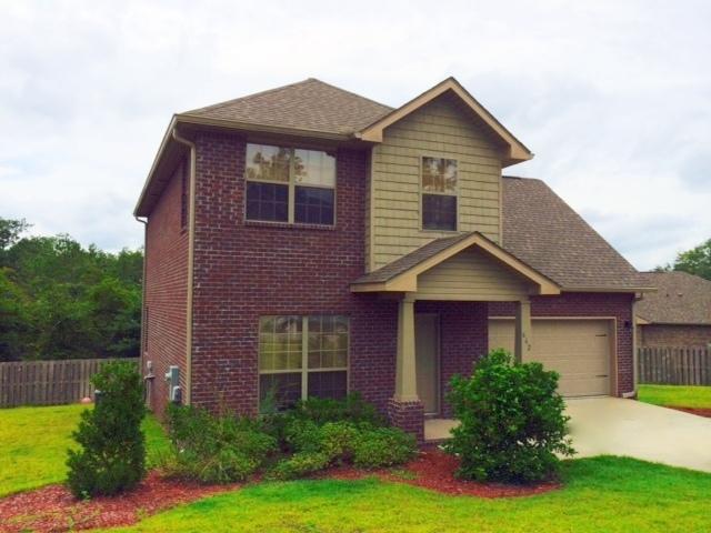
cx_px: 356
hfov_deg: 60.0
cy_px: 266
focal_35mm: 30
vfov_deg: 46.8
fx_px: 616
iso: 40
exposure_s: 1/3731
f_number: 2.2
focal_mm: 4.12
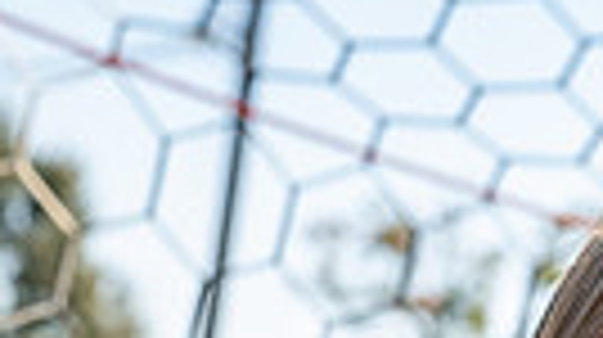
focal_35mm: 180
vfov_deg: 6.3
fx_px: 2875
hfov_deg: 11.9
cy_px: 933
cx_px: 554
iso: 100
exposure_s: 1/250
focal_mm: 51
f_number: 4.5
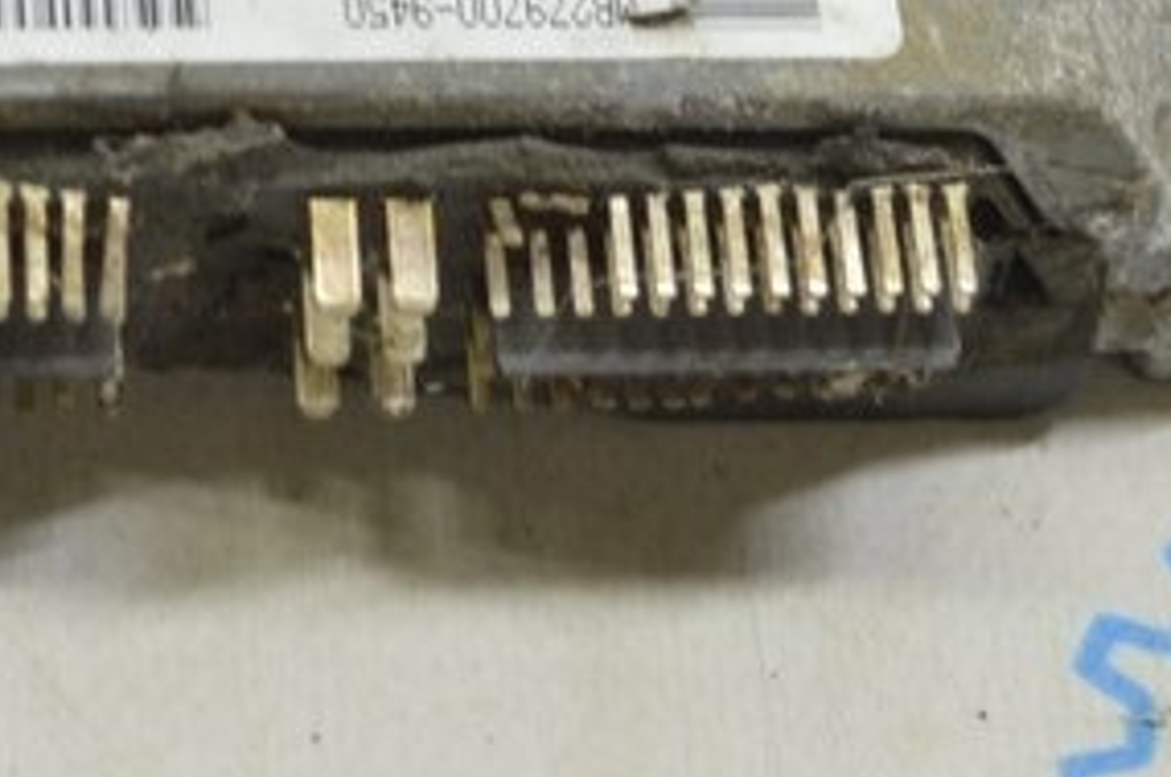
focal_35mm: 205
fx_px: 6657
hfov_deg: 10.0
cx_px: -33
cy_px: -454
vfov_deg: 6.6
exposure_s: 1/20
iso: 400
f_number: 5.6
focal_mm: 38
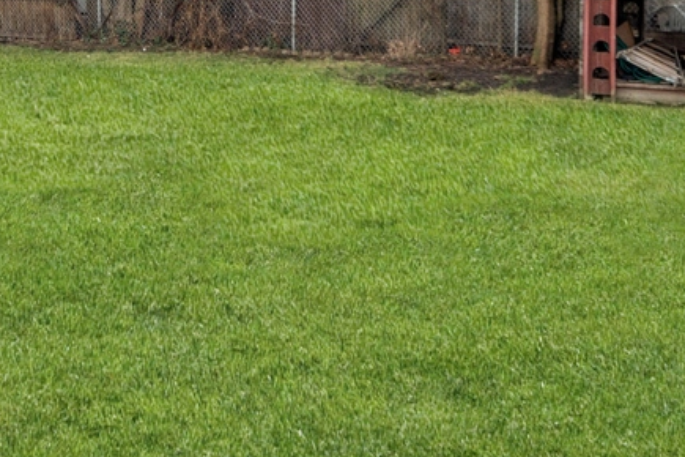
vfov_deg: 19.1
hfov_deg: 29.8
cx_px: 203
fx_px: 1275
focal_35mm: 67
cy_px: -99
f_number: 8
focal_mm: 18
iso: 400
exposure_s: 1/160
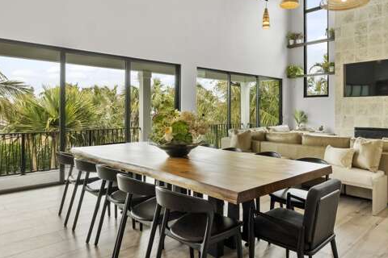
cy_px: 107
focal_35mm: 24
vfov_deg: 52.9
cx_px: 243
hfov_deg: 72.5
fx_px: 259
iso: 1250
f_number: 9
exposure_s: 1/30
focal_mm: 10
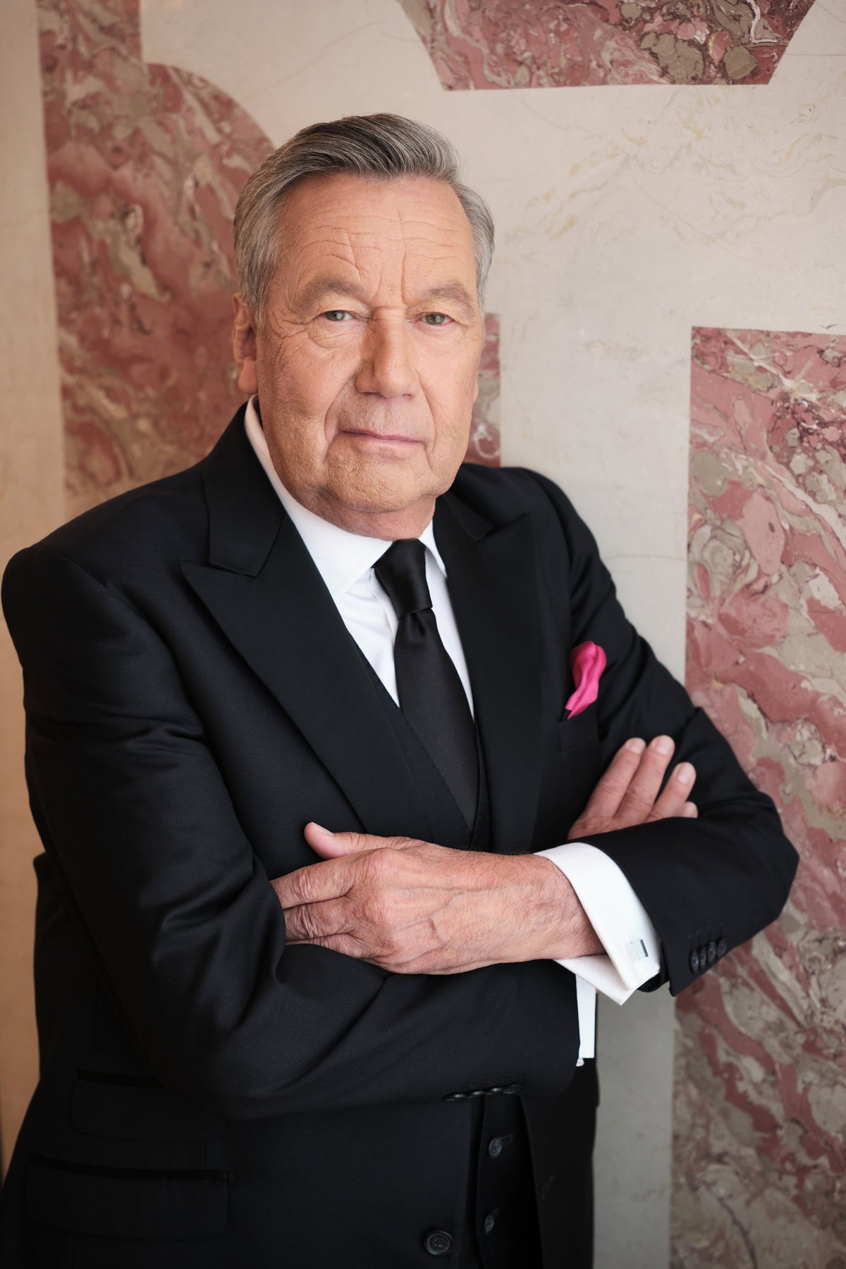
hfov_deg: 27.0
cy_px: 634
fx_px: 1762
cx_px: 423
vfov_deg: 39.6
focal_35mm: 50
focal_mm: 33
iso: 800
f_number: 2.5
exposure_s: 1/320
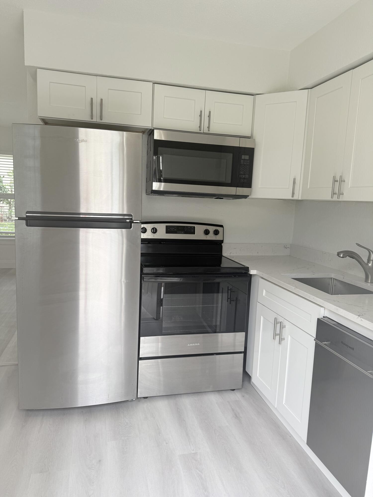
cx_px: 186
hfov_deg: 56.8
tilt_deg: -7.4
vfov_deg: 71.6
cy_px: 248
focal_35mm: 24
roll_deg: -4.2
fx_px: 345
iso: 80
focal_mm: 6.76
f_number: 1.78
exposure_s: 1/481
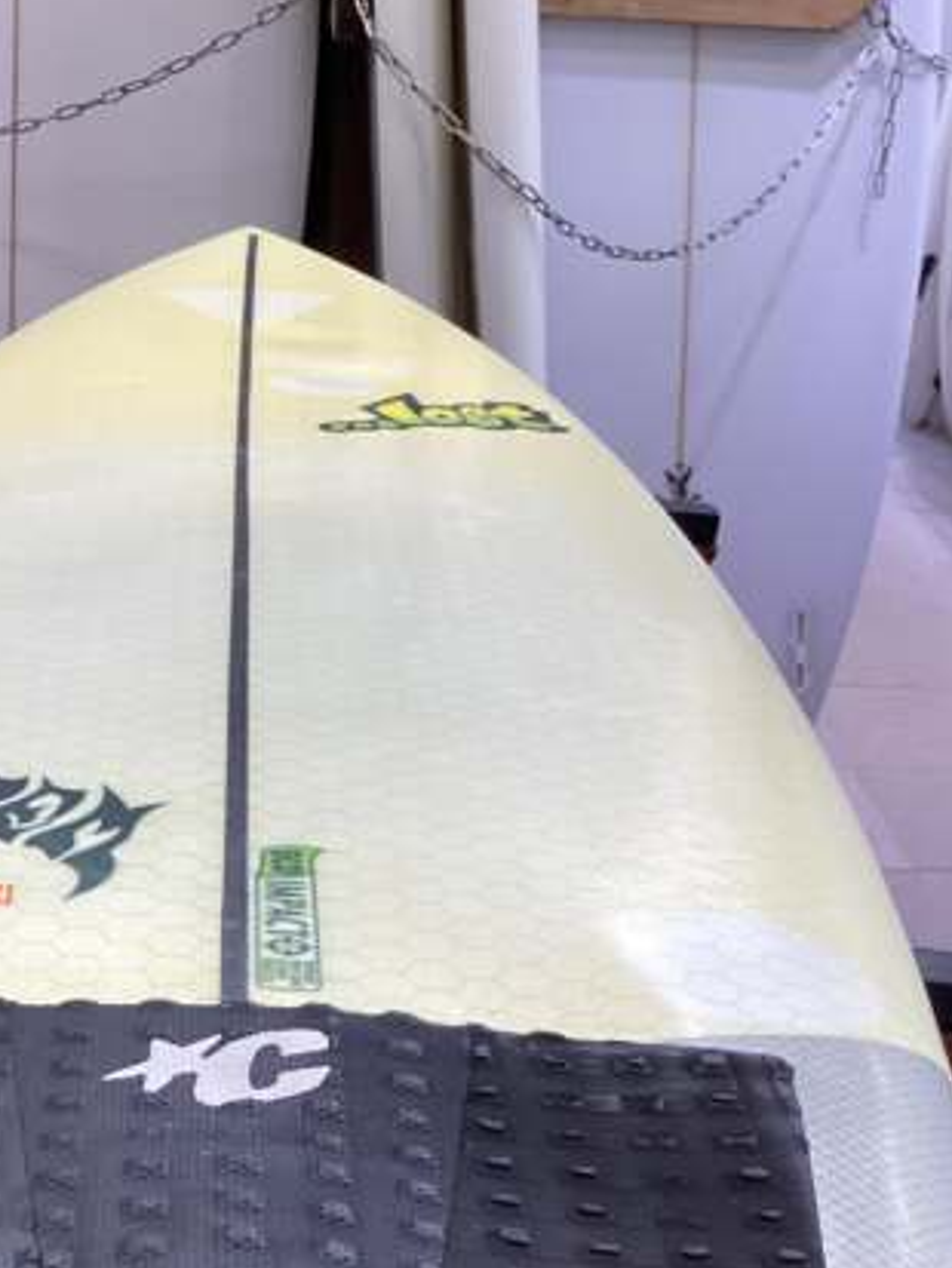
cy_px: 1154
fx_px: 2199
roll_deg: -1.6
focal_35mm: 60
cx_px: 258
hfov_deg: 24.2
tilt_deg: -30.5
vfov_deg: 30.7
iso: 64
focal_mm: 3.3
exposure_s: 1/50
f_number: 2.4
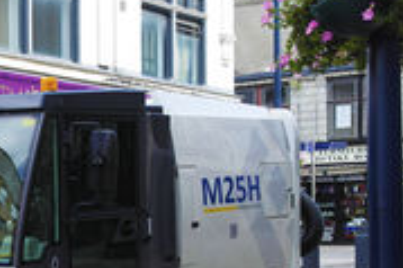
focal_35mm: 112
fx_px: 1253
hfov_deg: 17.7
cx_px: -23
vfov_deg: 12.1
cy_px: 253
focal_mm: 26
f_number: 5
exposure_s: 1/160
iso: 100
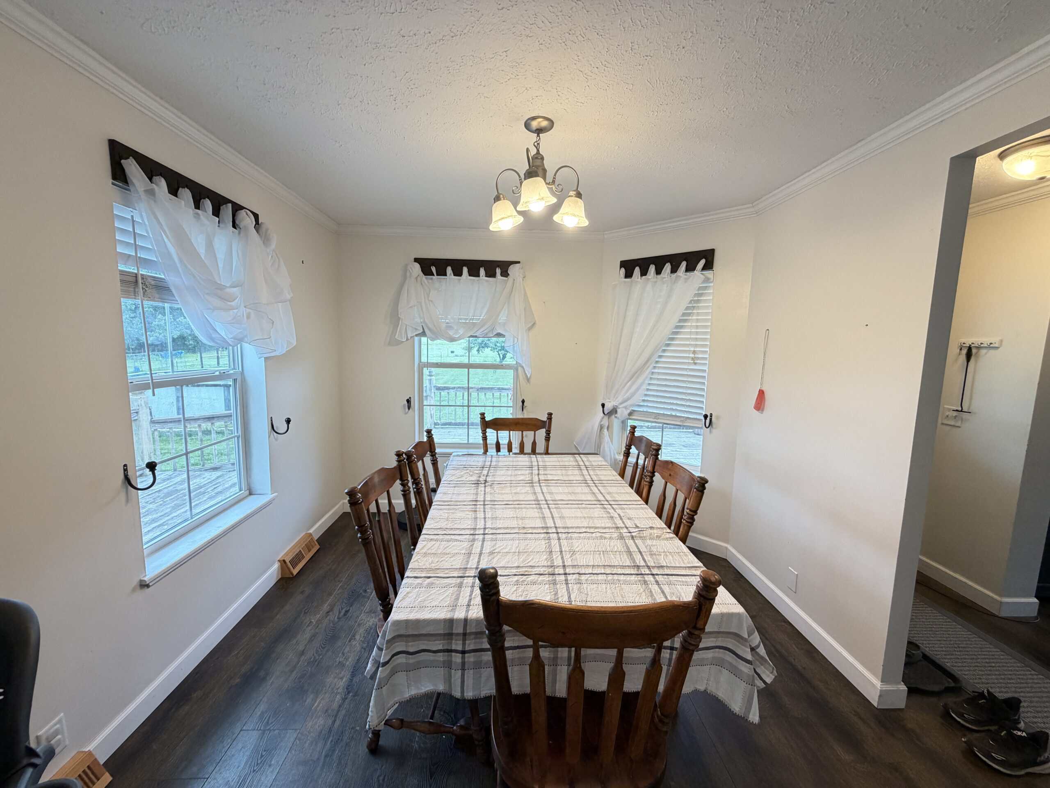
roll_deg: -0.2
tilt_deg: -6.4
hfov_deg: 102.1
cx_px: 525
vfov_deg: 85.7
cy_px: 394
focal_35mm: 14
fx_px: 425
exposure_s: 1/120
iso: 200
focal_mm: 2.22
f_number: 2.2
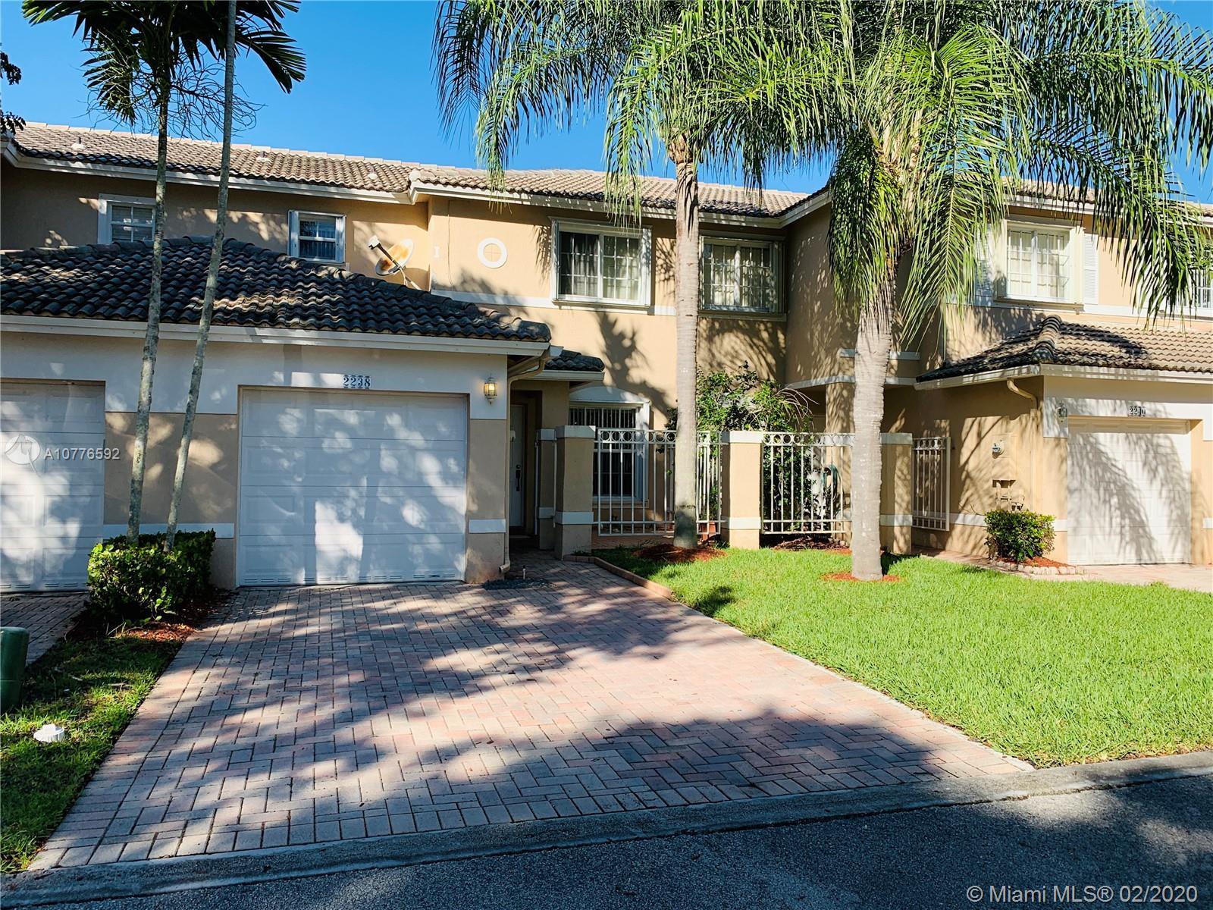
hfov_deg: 67.3
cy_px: 455
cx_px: 606
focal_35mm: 26
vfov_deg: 53.1
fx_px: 911
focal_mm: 4.25
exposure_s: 1/1235
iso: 25
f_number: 1.8
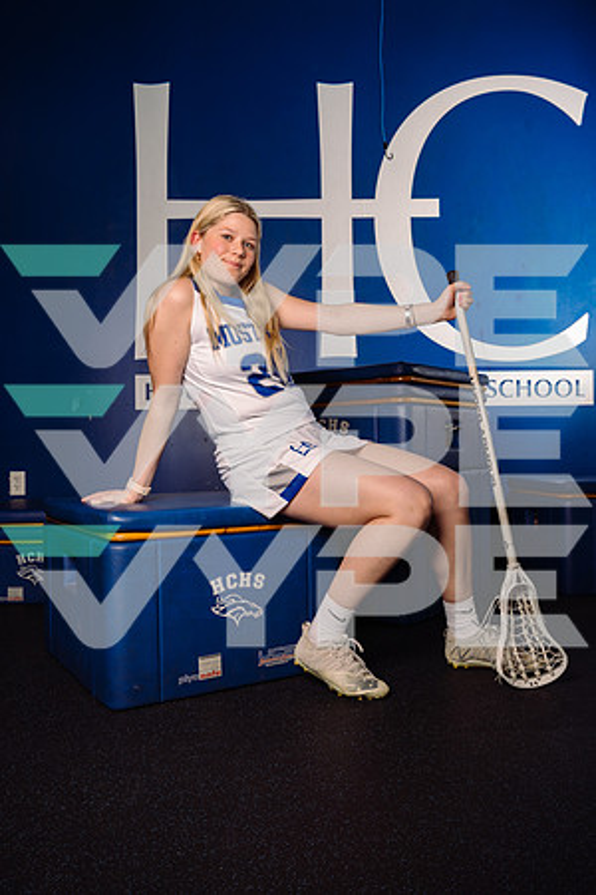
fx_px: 745
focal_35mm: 30
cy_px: 448
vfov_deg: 61.9
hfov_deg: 43.6
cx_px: 298
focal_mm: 30
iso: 200
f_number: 7.1
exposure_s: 1/250
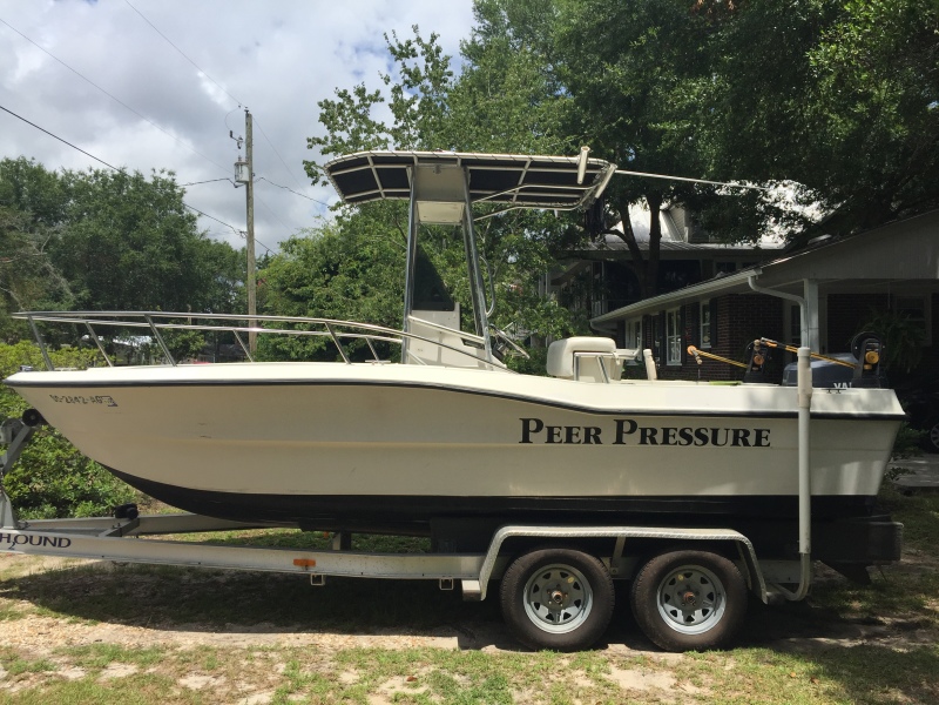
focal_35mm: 29
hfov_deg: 61.7
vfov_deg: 48.2
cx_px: 470
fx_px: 787
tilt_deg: +0.7
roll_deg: -0.9
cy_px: 352
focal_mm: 4.15
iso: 32
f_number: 2.2
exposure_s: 1/2475
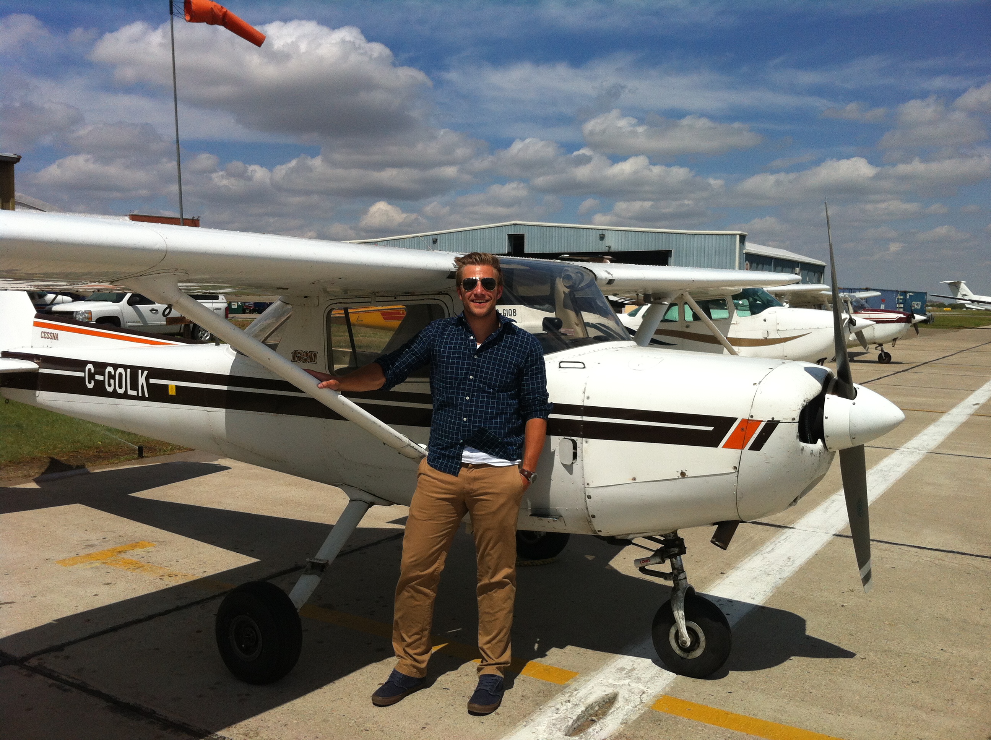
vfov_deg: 40.6
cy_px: 370
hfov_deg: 52.7
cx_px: 496
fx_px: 1001
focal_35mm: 35
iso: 80
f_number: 2.8
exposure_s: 1/3352
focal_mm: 3.85
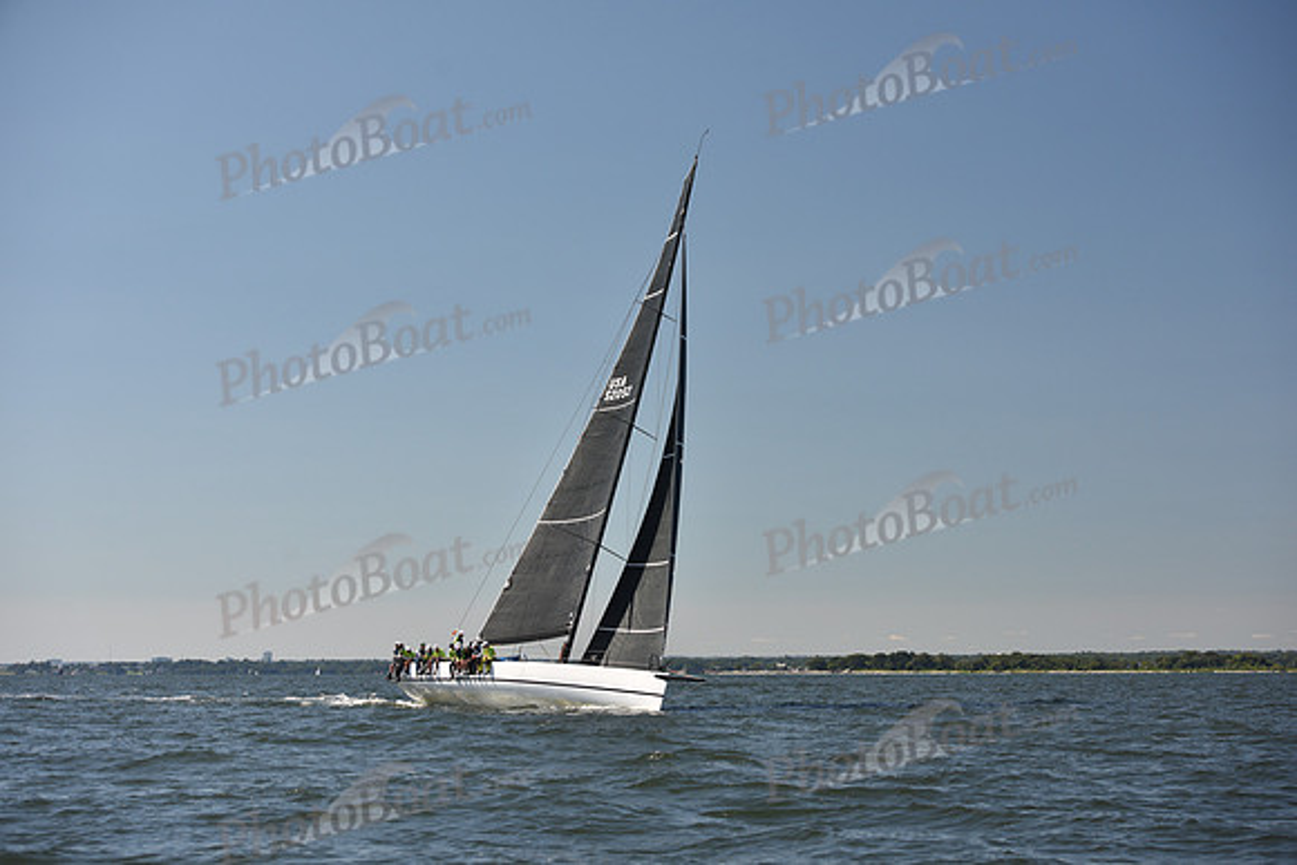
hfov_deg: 28.8
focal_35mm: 70
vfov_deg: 19.5
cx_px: 648
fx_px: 2522
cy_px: 432
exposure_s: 1/800
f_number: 4.5
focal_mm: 70
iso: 250
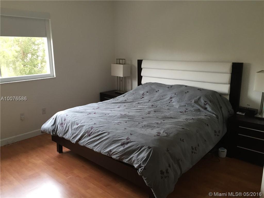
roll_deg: +0.6
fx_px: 221
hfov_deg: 61.7
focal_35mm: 29
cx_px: 132
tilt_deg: -11.8
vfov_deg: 48.2
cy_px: 99
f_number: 2.2
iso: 40
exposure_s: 1/30
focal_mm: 4.15
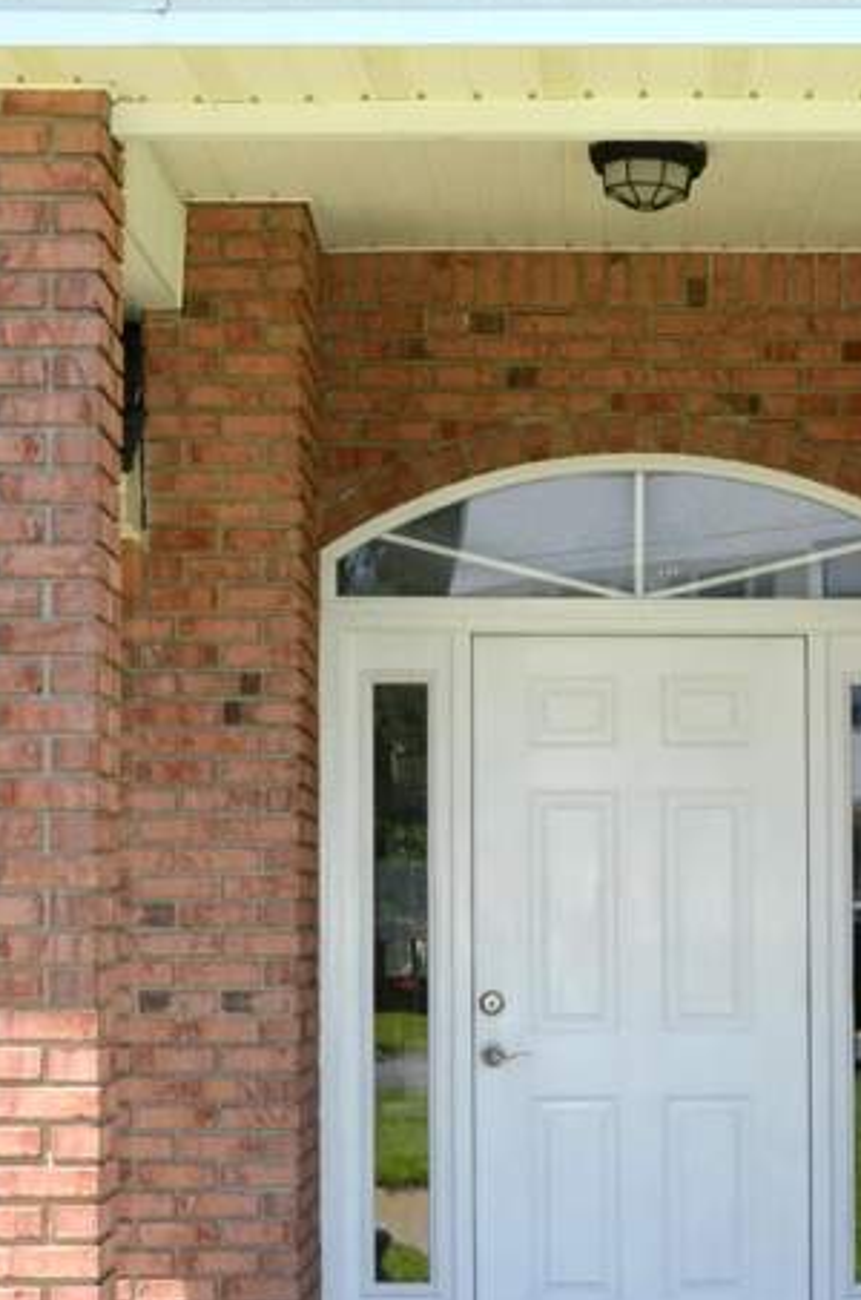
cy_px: 795
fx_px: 3171
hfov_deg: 15.4
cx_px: 611
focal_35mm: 88
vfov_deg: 23.1
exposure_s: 1/250
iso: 100
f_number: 6.3
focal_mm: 22
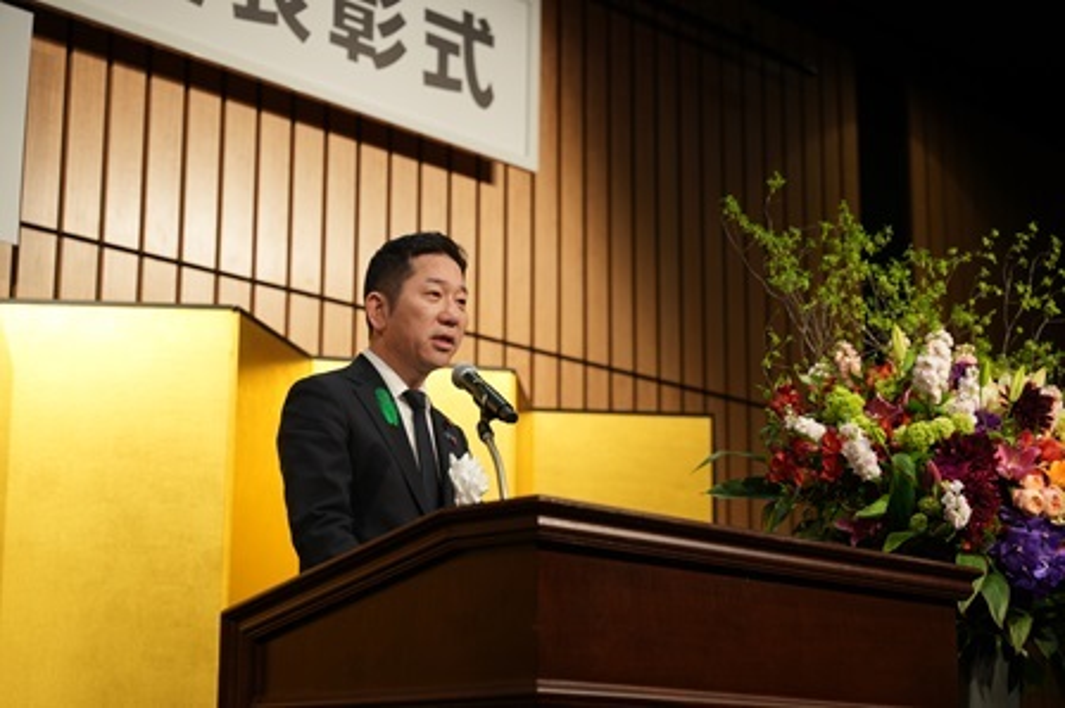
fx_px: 2069
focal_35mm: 70
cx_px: 532
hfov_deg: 28.9
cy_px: 354
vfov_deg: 19.4
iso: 320
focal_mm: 70
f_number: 2.8
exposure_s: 1/320
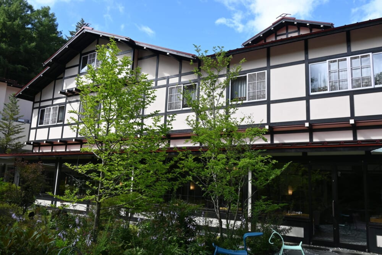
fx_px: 326
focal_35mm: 31
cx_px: 191
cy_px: 128
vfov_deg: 42.7
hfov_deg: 60.7
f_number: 5.6
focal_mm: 20.5
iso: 110
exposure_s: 1/250
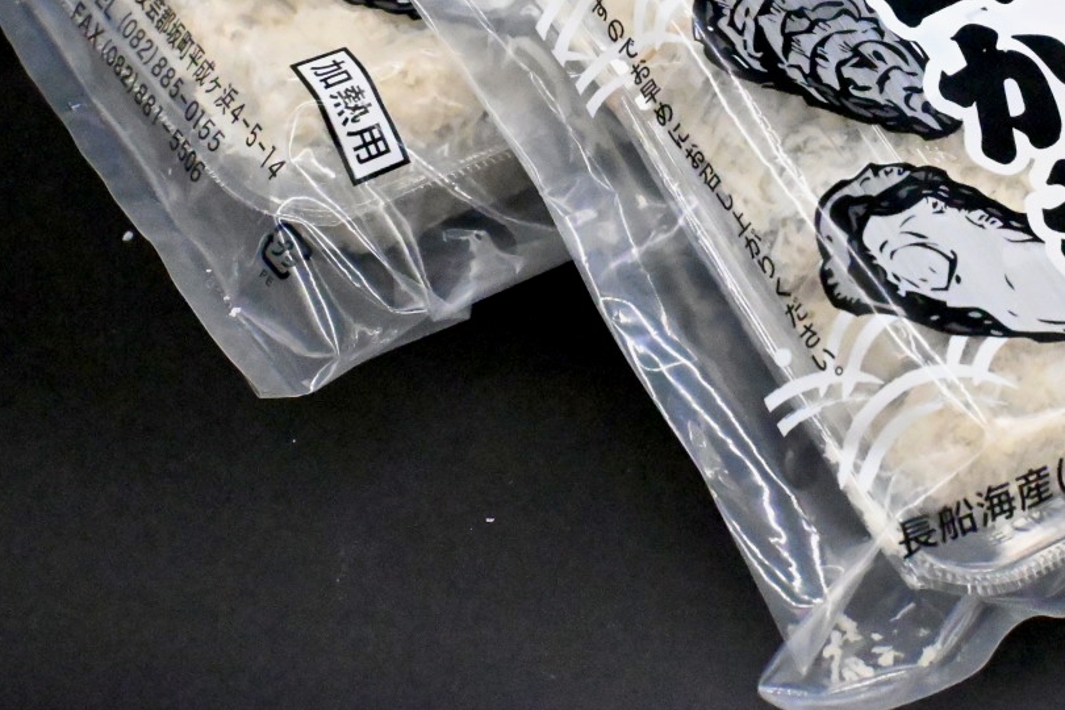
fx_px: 2440
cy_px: 57
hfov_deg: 24.4
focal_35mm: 82
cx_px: 784
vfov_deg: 16.3
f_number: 6.3
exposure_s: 1/3200
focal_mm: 27.5
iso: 32000
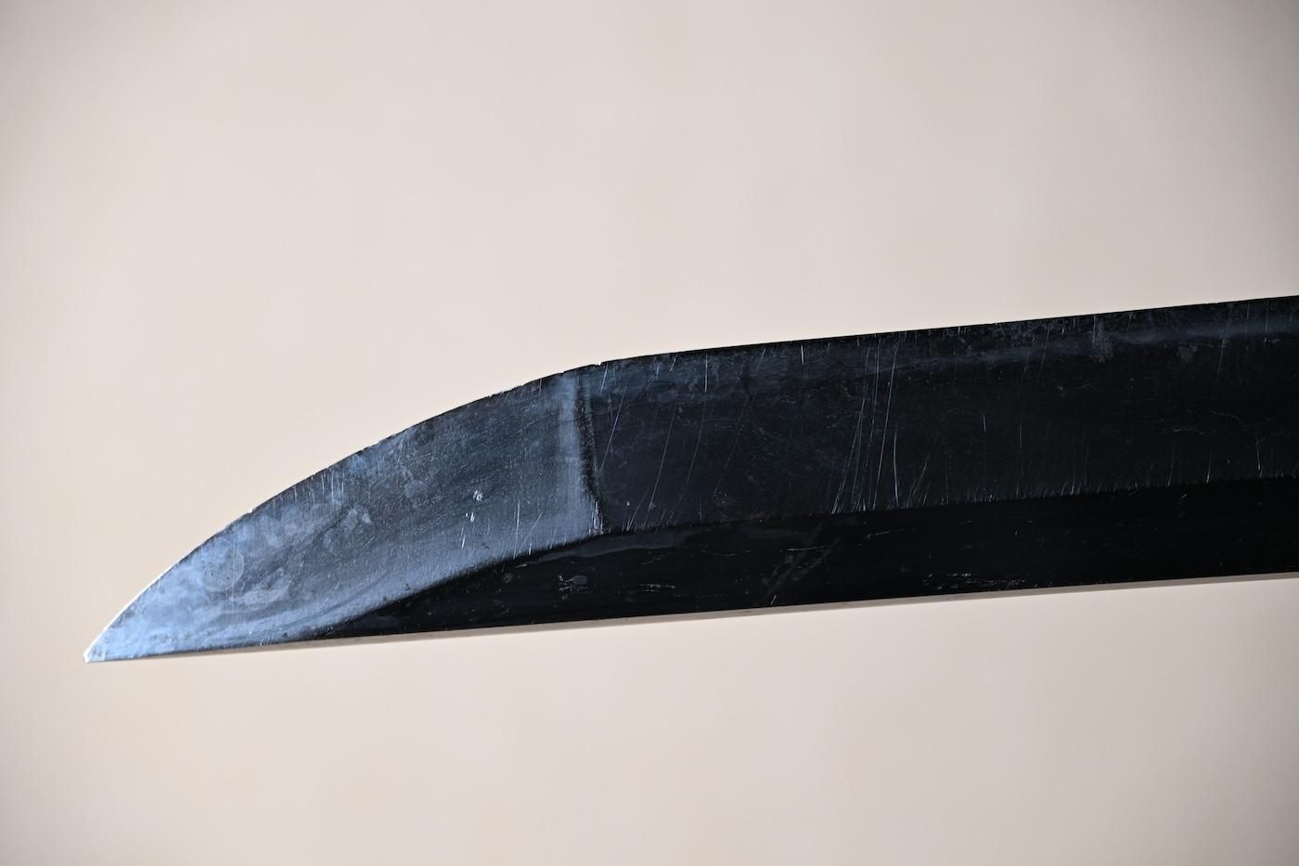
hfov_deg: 13.8
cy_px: 433
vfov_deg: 9.2
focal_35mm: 148
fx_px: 5357
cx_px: 650
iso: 100
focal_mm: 99
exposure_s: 1
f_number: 5.6
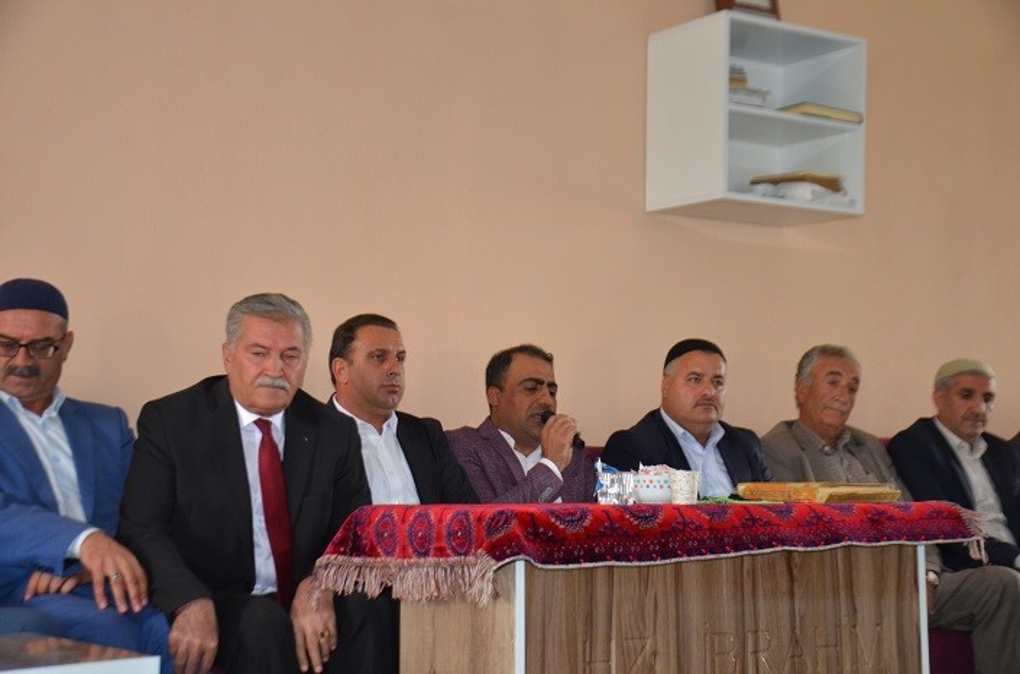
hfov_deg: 35.1
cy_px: 337
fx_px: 1611
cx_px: 510
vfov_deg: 23.6
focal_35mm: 57
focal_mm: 38
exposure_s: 1/60
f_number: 4.2
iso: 800
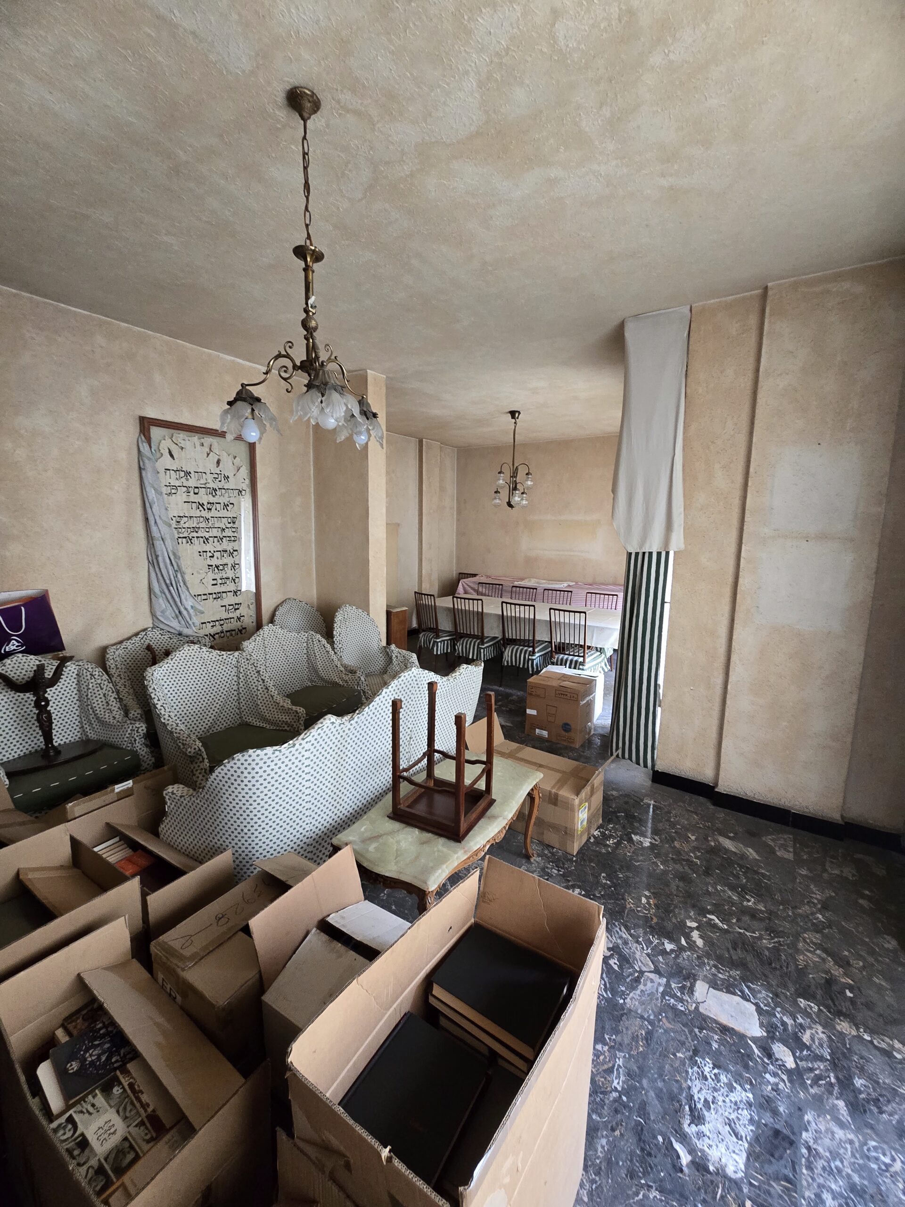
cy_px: 604
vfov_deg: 106.2
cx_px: 452
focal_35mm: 13
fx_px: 453
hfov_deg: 89.9
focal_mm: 2.2
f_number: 2.2
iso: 500
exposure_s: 1/50
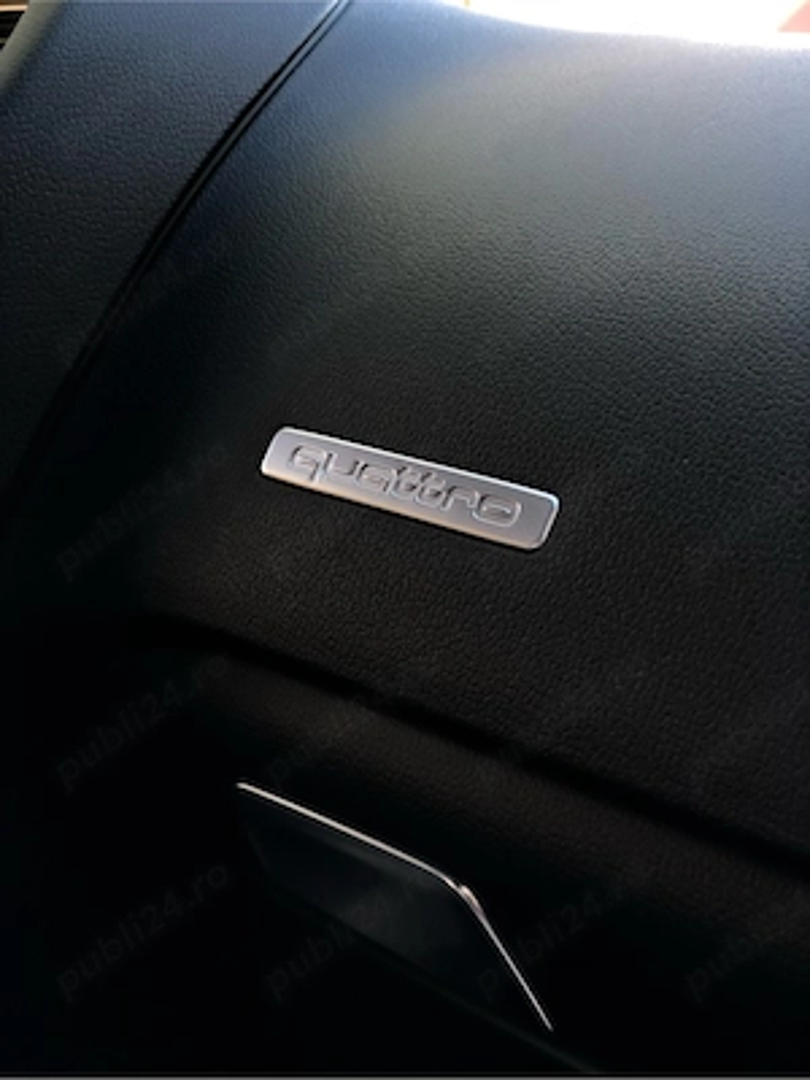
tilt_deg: -11.7
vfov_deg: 33.8
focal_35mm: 57
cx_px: 405
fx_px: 1778
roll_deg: -5.8
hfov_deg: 25.7
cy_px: 540
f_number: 2.8
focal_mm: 6.6
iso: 50
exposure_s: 1/30
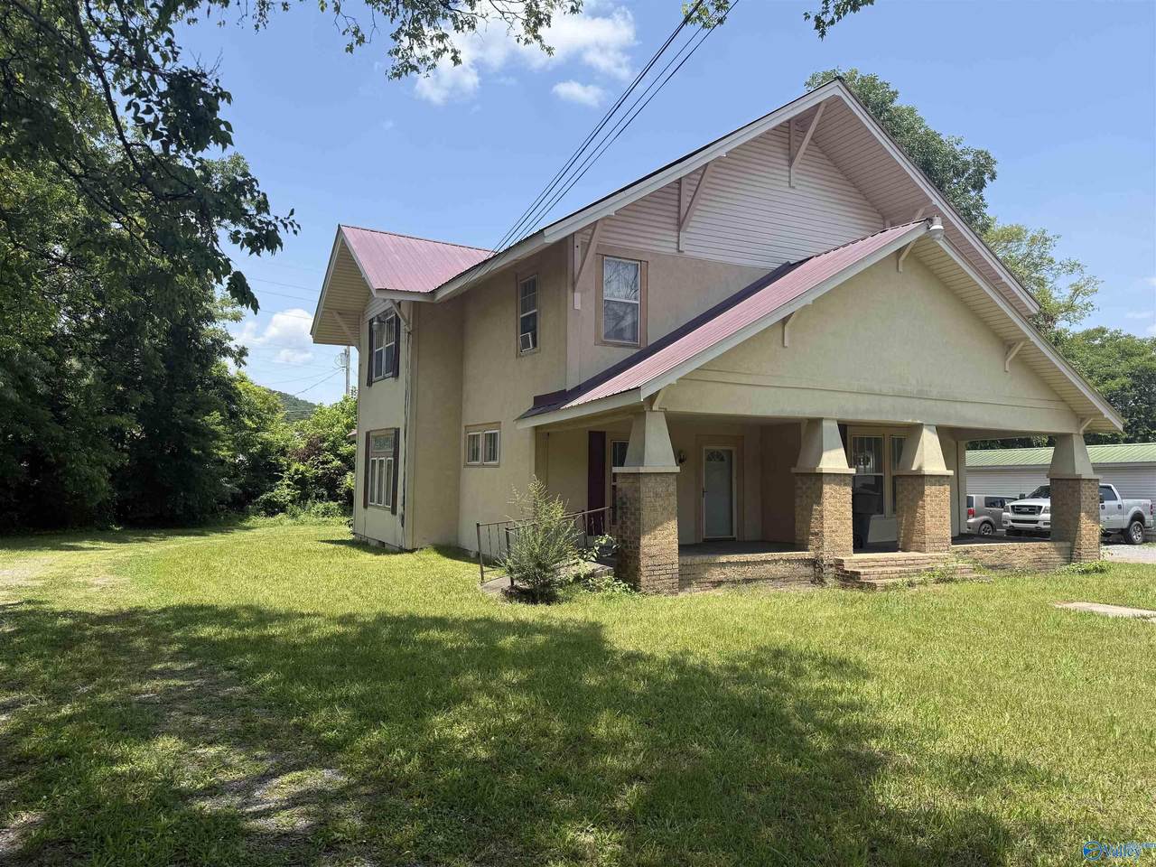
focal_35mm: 24
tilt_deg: +3.8
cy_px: 434
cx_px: 578
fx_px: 801
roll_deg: -0.6
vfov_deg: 56.8
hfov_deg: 71.6
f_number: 1.78
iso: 80
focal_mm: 6.76
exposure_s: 1/2801
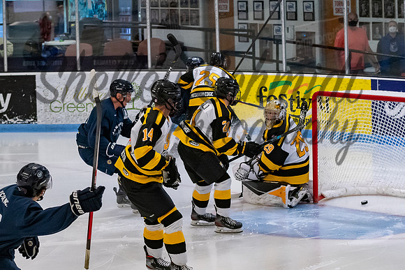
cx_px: 248
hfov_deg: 13.1
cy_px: 111
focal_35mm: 157
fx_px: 1764
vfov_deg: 8.8
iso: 2500
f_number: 3.5
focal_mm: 75
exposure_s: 1/800
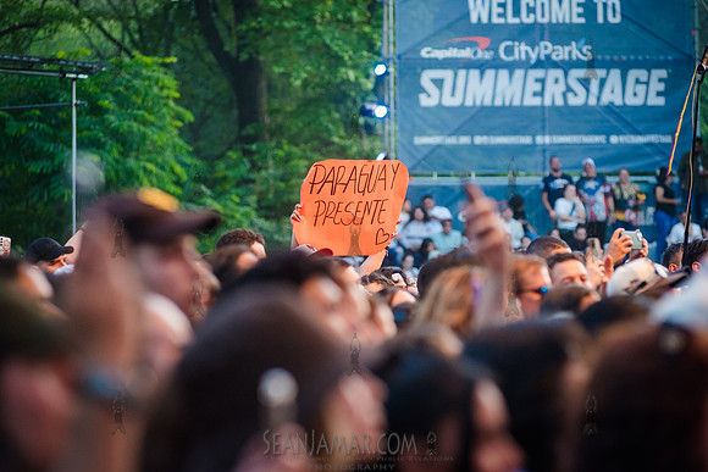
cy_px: 236
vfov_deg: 8.9
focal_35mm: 155
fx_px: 3049
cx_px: 354
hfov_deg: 13.2
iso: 2500
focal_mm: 155
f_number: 4
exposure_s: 1/400
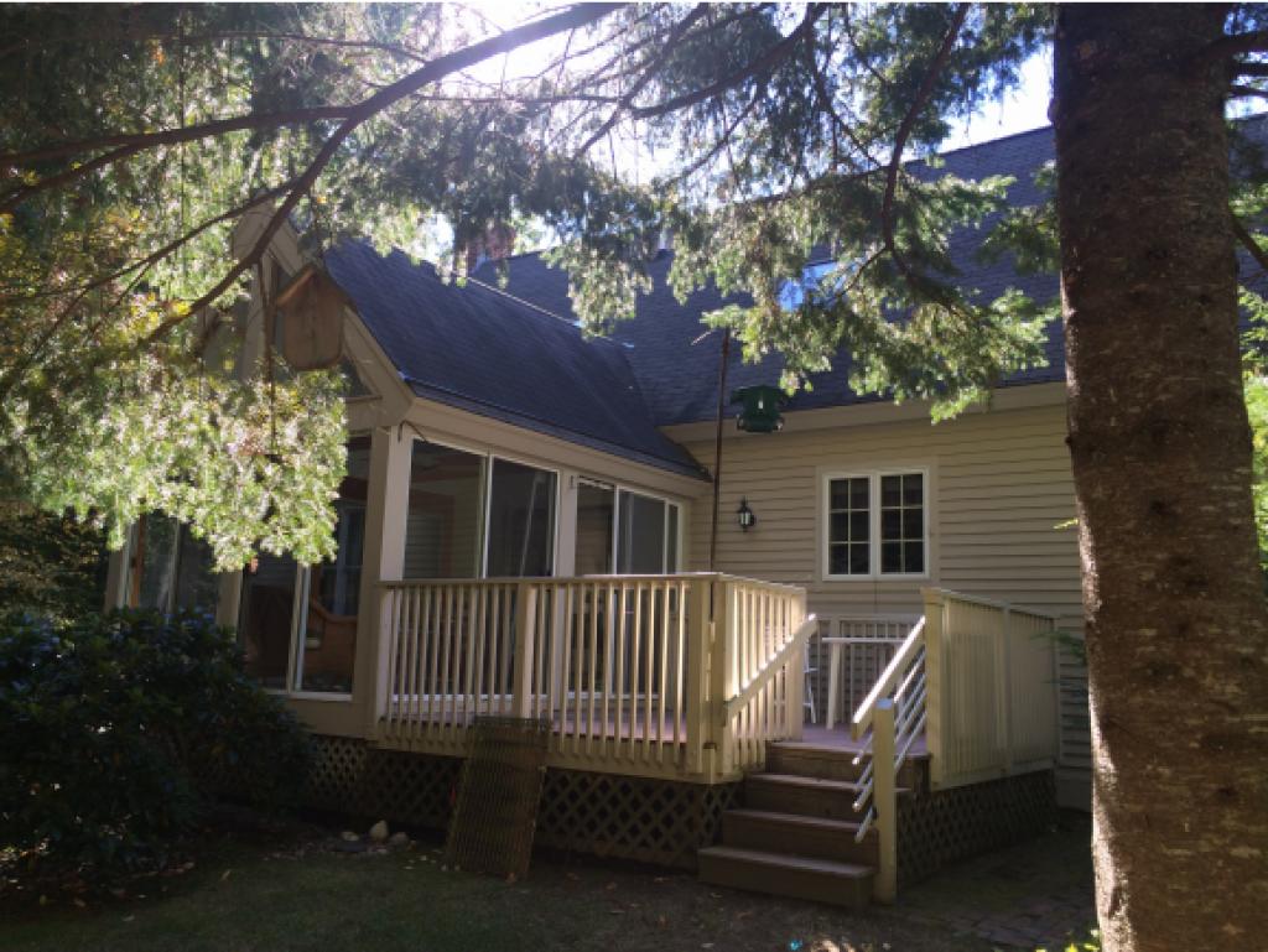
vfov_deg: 46.8
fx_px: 1099
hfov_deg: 59.9
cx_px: 634
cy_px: 476
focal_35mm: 30
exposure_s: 1/191
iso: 32
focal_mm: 4.12
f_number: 2.2
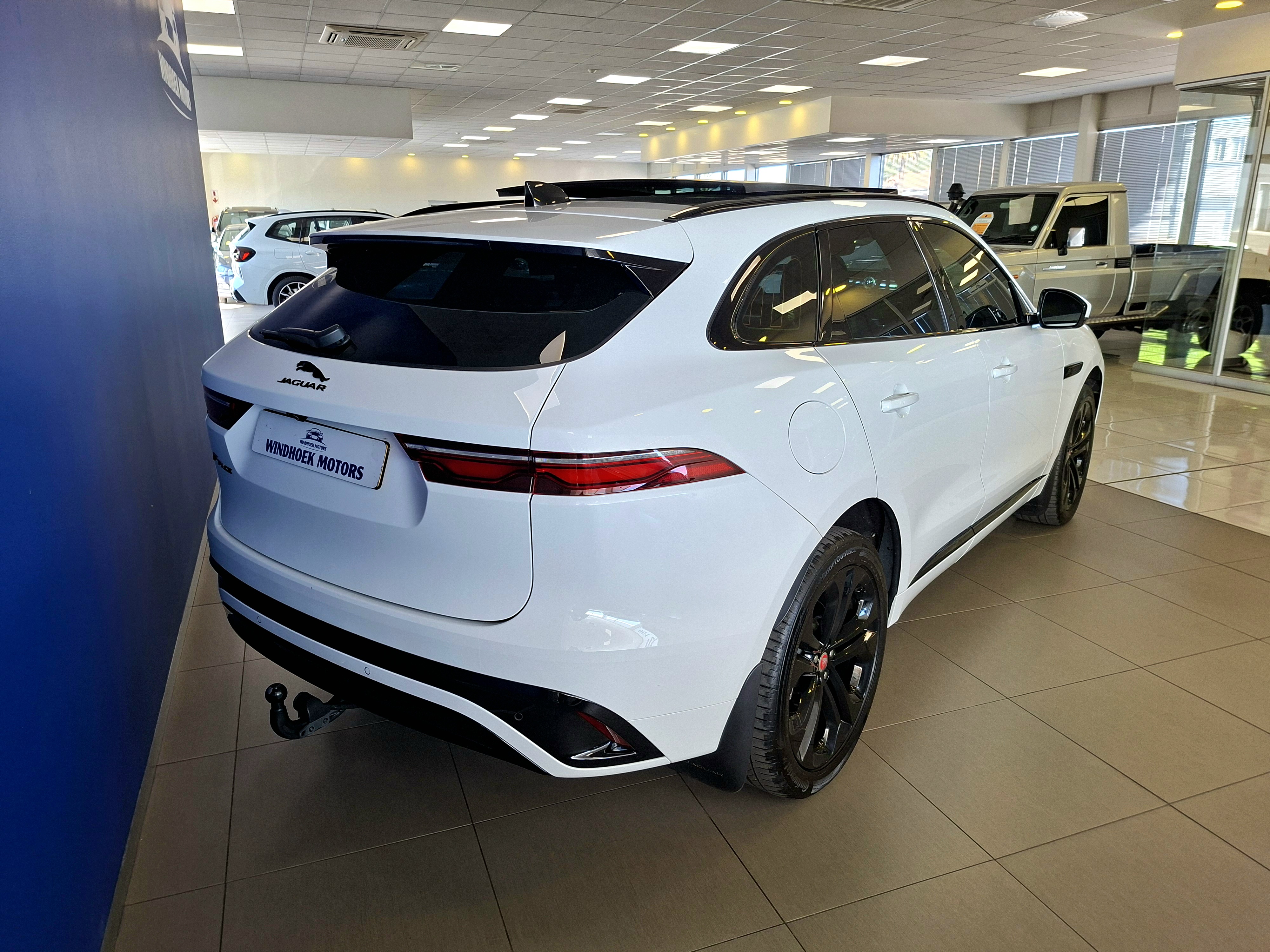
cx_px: 635
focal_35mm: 23
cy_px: 476
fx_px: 844
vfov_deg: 58.9
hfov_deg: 73.9
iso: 50
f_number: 1.8
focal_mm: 5.54
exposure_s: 1/100
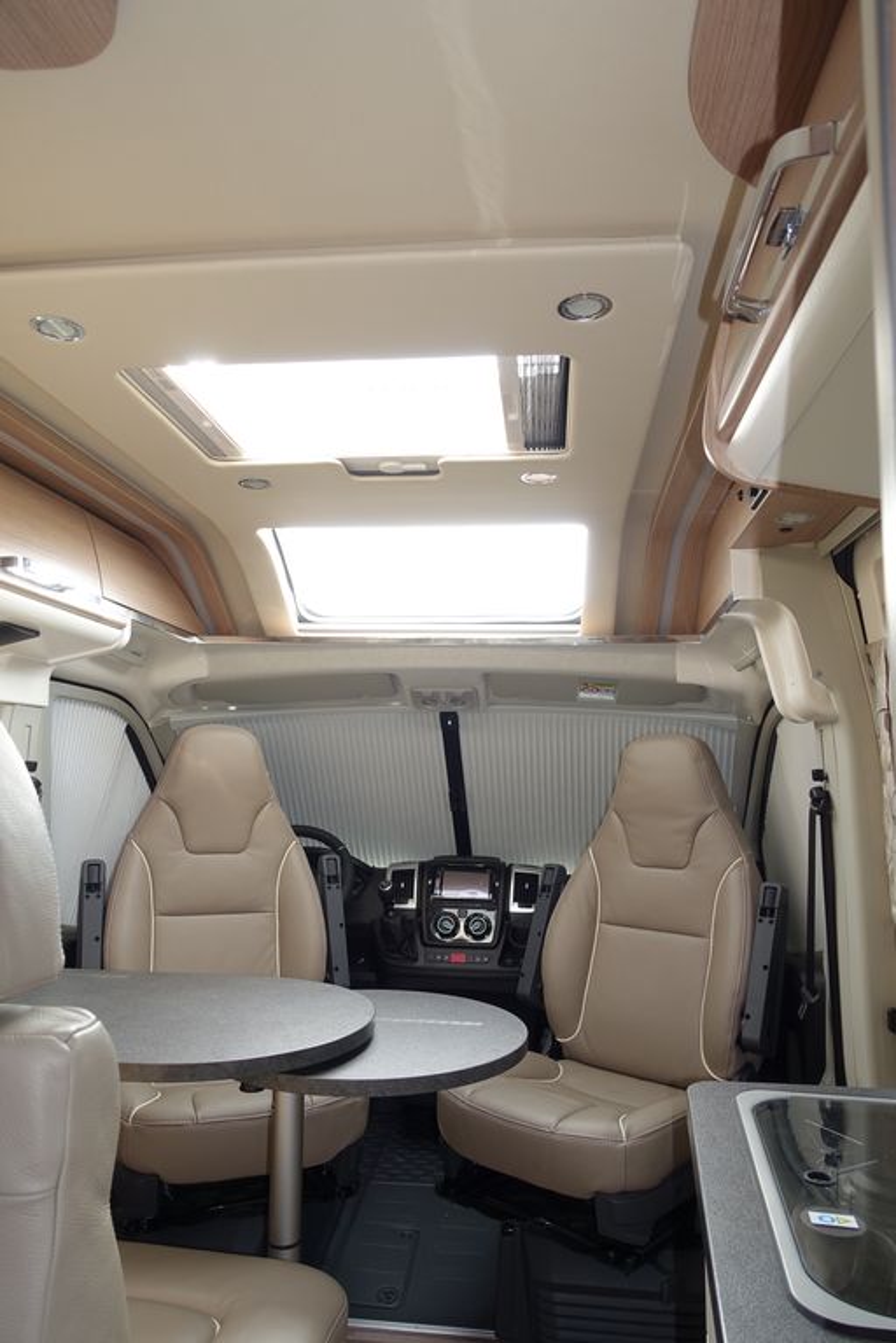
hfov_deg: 53.1
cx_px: 448
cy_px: 672
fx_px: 896
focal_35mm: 24
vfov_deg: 73.7
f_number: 3.5
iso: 125
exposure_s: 1/80
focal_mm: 8.8
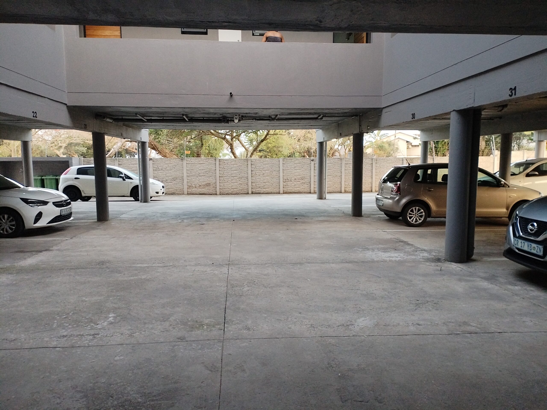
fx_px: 411
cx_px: 274
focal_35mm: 26
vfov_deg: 53.1
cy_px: 205
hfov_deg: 67.3
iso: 546
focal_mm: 4.25
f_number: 1.8
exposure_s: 1/100
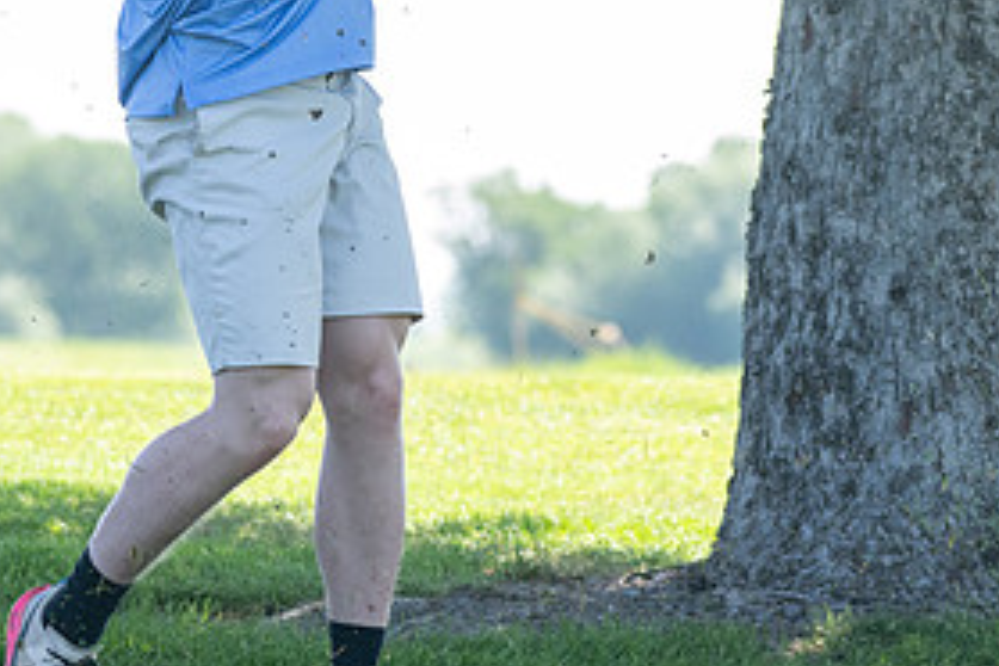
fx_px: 11543
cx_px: 344
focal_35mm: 416
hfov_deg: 5.0
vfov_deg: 3.3
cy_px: 73
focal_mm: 200
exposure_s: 1/800
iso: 1250
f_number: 5.6
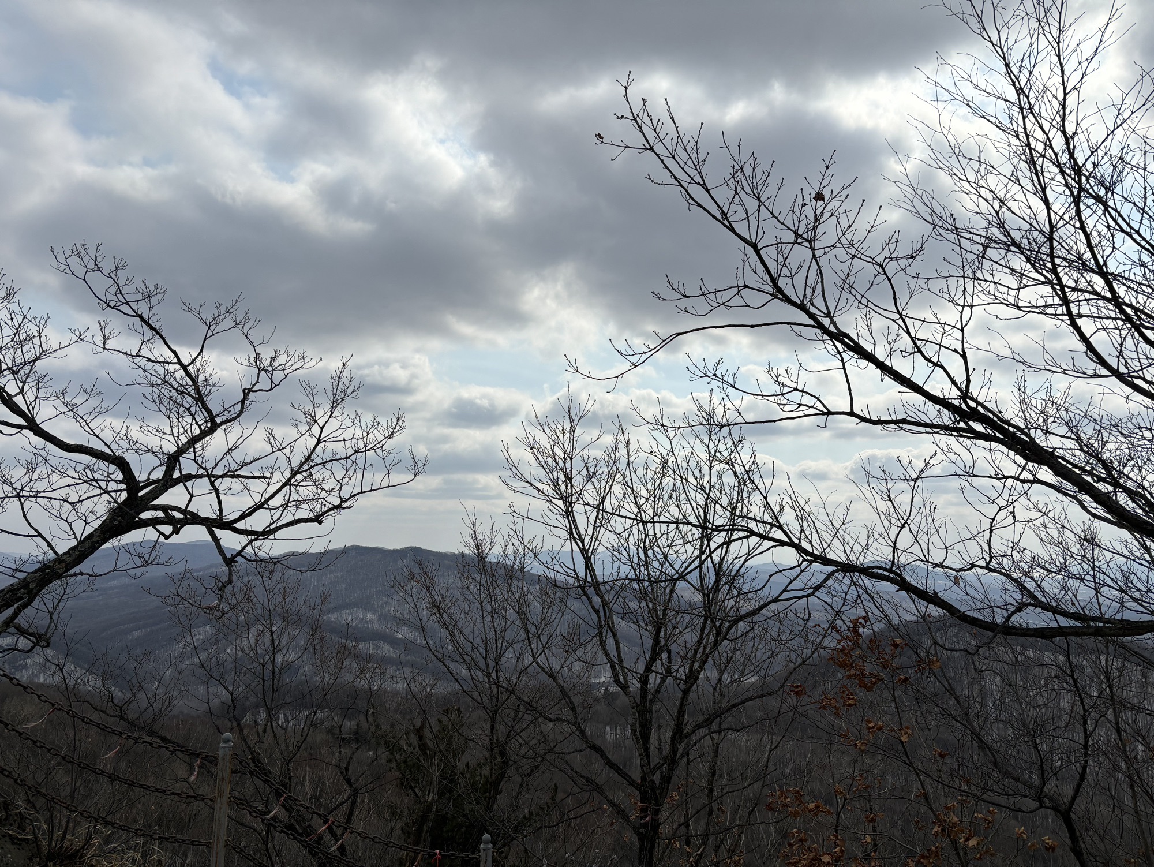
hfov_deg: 67.3
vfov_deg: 53.1
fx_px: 867
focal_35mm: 26
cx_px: 577
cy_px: 434
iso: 50
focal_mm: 5.96
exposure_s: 1/10989
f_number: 1.6
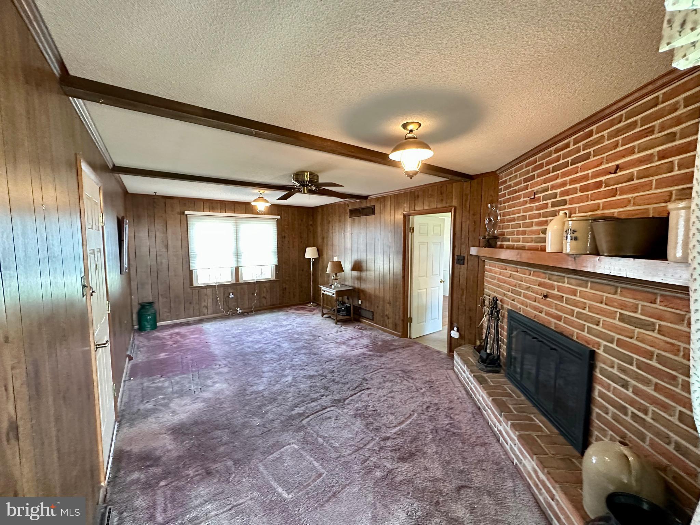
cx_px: 350
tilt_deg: -5.6
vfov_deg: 85.7
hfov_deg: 102.1
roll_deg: -0.1
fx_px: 283
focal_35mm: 14
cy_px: 262
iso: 800
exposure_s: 1/40
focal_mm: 2.22
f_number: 2.2
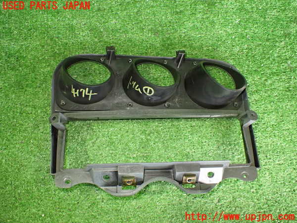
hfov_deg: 60.0
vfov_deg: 46.8
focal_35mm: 30
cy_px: 112
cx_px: 148
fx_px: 257
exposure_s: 1/40
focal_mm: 5.4
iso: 800
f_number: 2.3
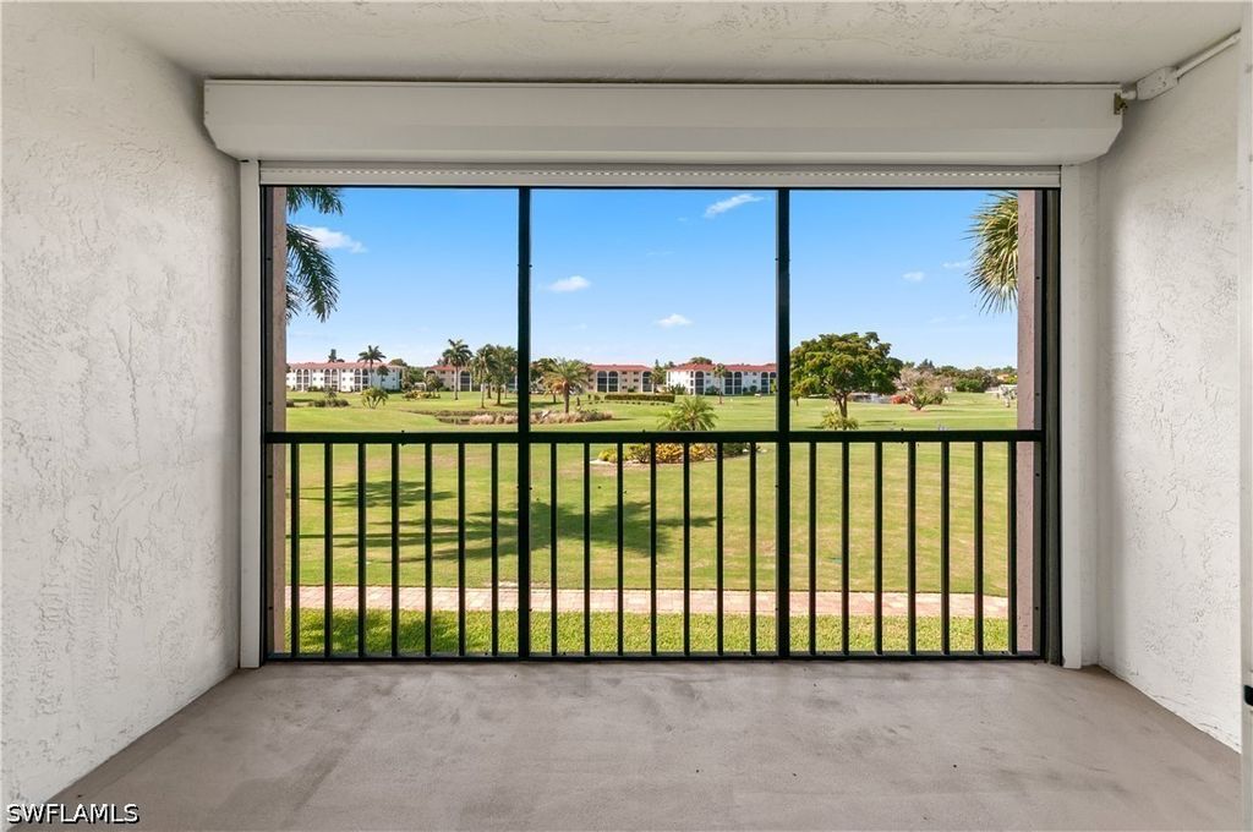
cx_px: 626
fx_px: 521
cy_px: 416
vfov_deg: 77.2
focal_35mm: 15
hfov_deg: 100.5
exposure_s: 1/30
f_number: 8
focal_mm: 10
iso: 200
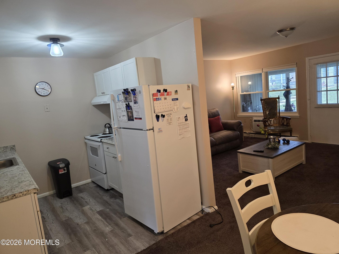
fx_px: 225
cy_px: 127
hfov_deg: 73.9
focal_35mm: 23
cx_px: 170
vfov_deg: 58.9
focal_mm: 6.3
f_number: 1.7
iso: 320
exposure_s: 1/120
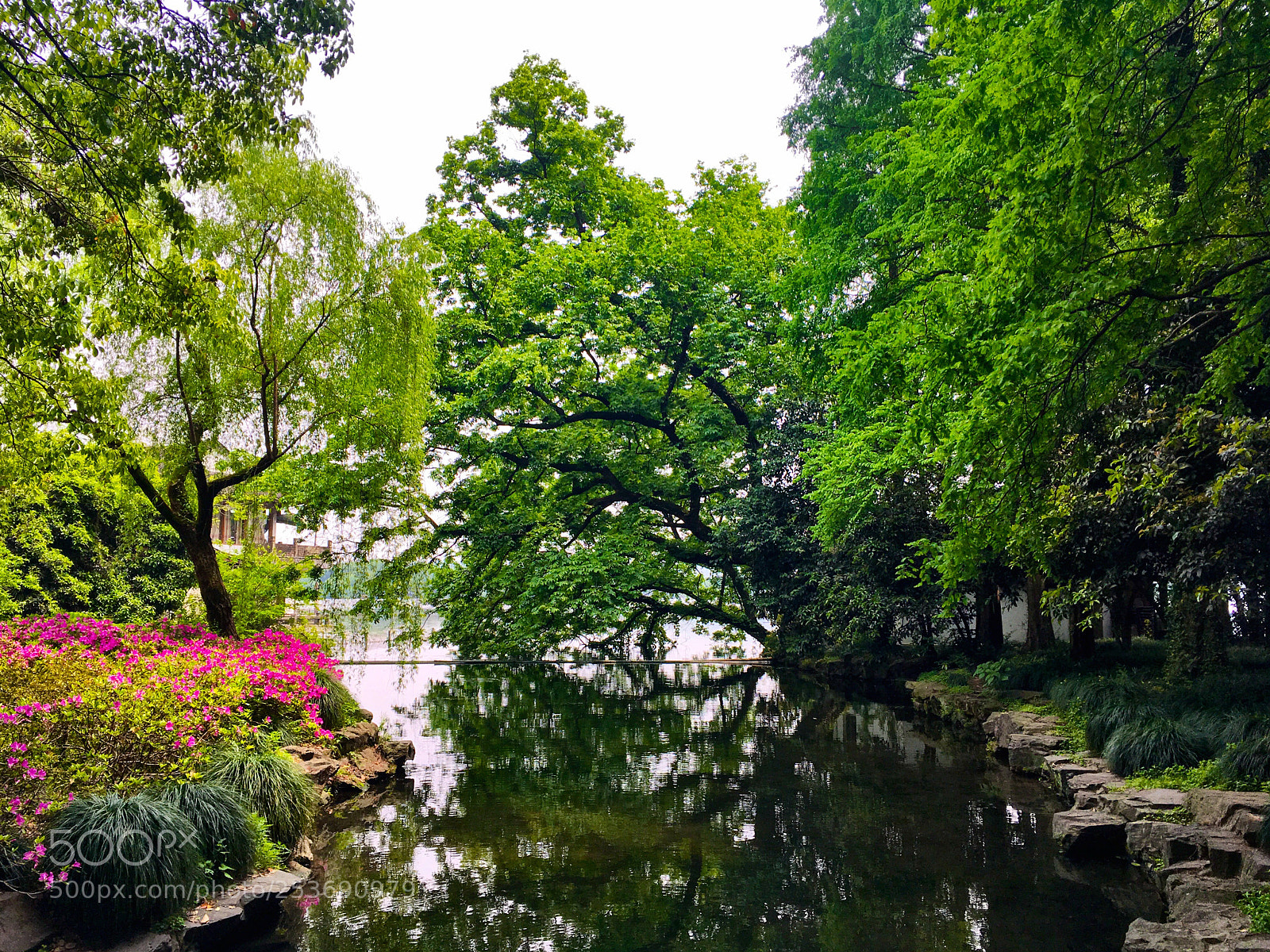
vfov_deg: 48.2
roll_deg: -1.5
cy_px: 476
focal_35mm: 29
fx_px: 1064
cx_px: 635
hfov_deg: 61.7
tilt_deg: +5.8
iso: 25
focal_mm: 4.15
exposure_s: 1/605
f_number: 2.2
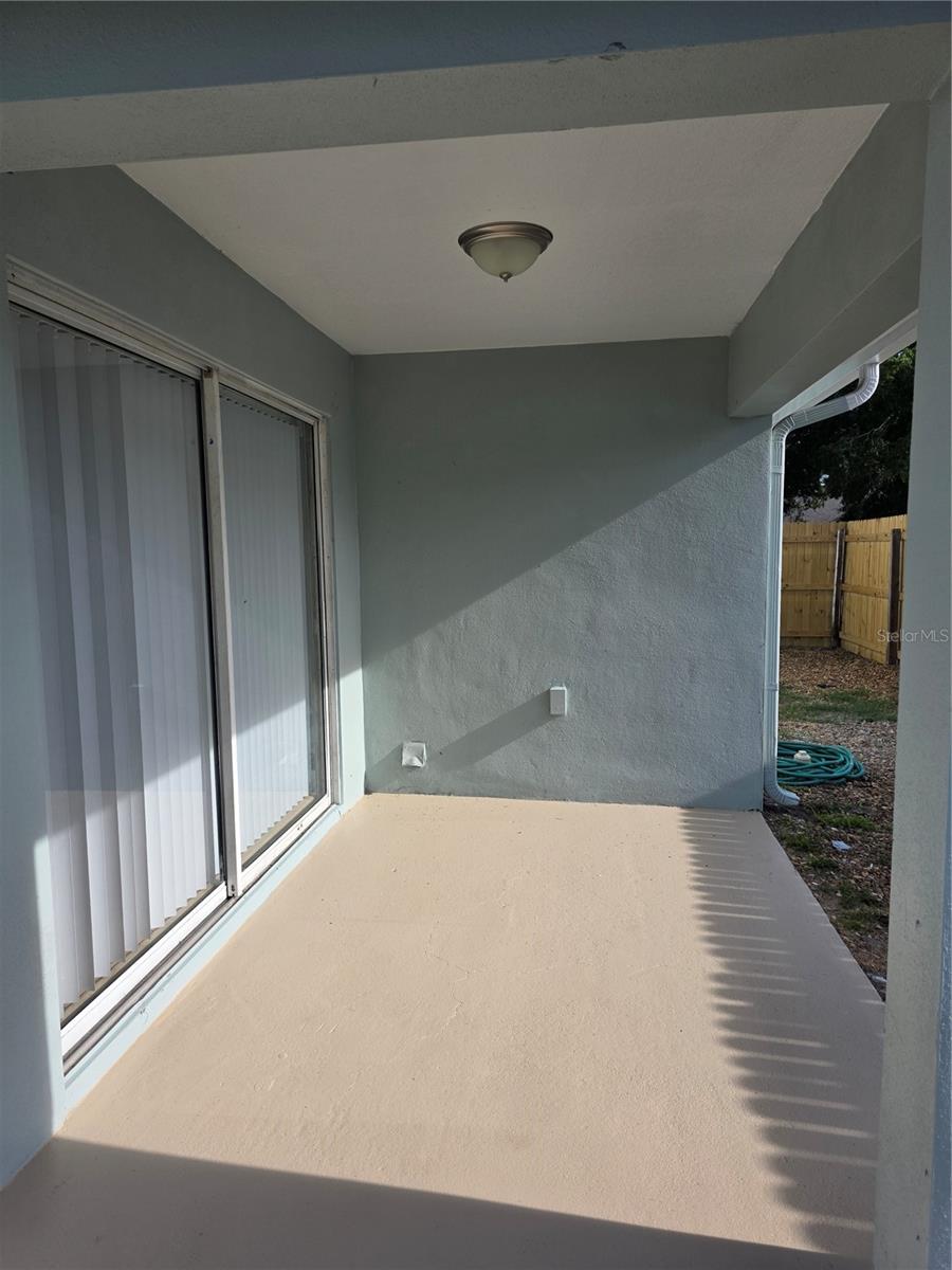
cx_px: 476
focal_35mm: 23
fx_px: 843
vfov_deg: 73.9
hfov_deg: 58.9
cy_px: 635
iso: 80
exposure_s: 1/5017
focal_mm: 6.3
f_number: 1.7
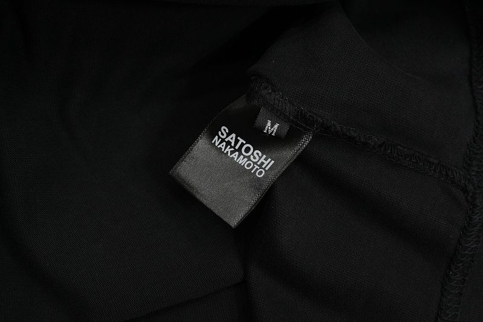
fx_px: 583
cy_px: 161
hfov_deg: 45.0
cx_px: 242
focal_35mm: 44
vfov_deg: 30.8
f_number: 8
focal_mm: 29
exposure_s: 1/160
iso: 1000
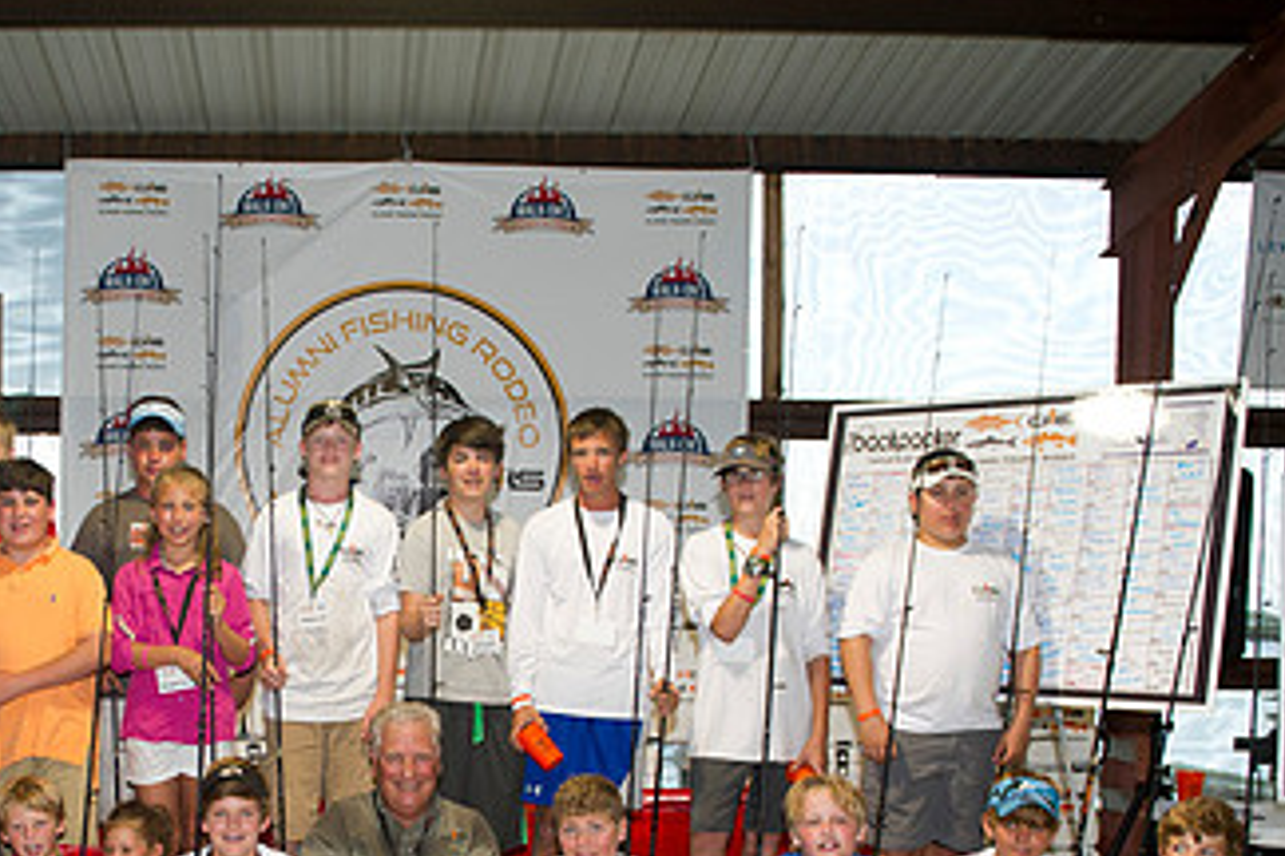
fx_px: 1535
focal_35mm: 43
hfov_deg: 43.9
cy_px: 705
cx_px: 321
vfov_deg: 30.3
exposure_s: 1/200
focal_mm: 24
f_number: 3.5
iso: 400
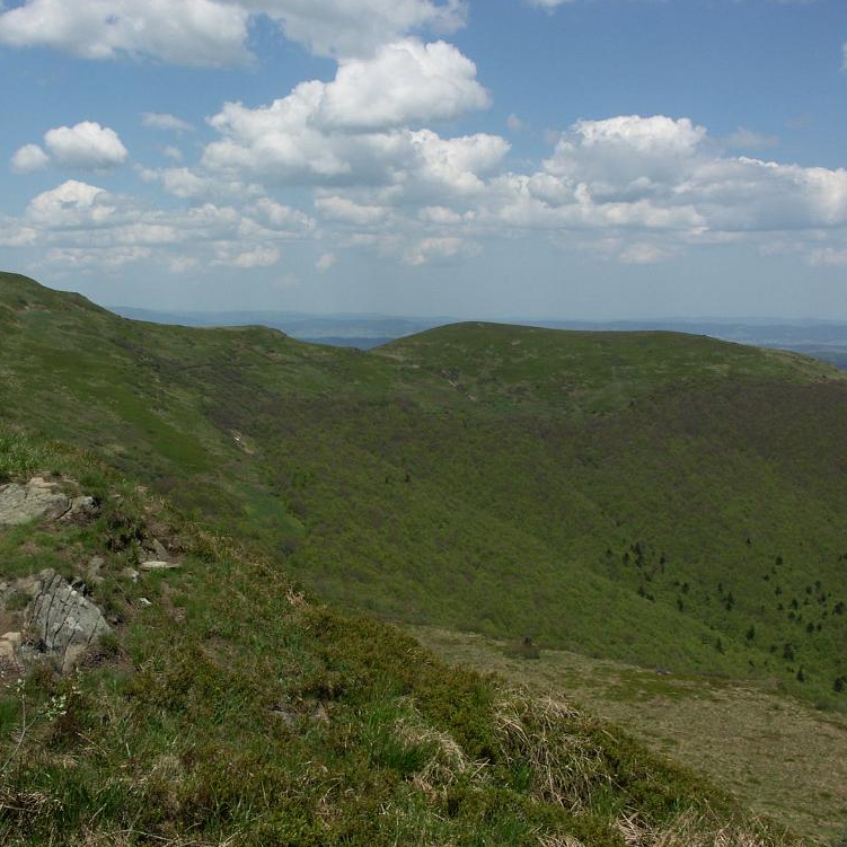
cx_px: 295
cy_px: 420
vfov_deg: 40.9
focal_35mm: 41
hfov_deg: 40.5
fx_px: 1135
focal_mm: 8.7
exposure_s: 1/400
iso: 64
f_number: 8
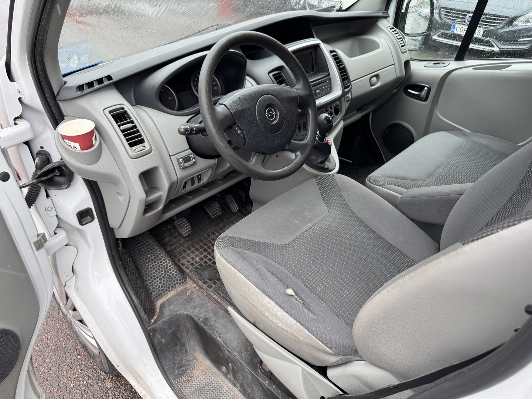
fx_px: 369
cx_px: 266
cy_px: 200
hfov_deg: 71.6
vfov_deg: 56.8
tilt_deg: -35.8
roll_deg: -0.6
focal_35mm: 24
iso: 100
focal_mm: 6.76
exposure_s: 1/139
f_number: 1.78
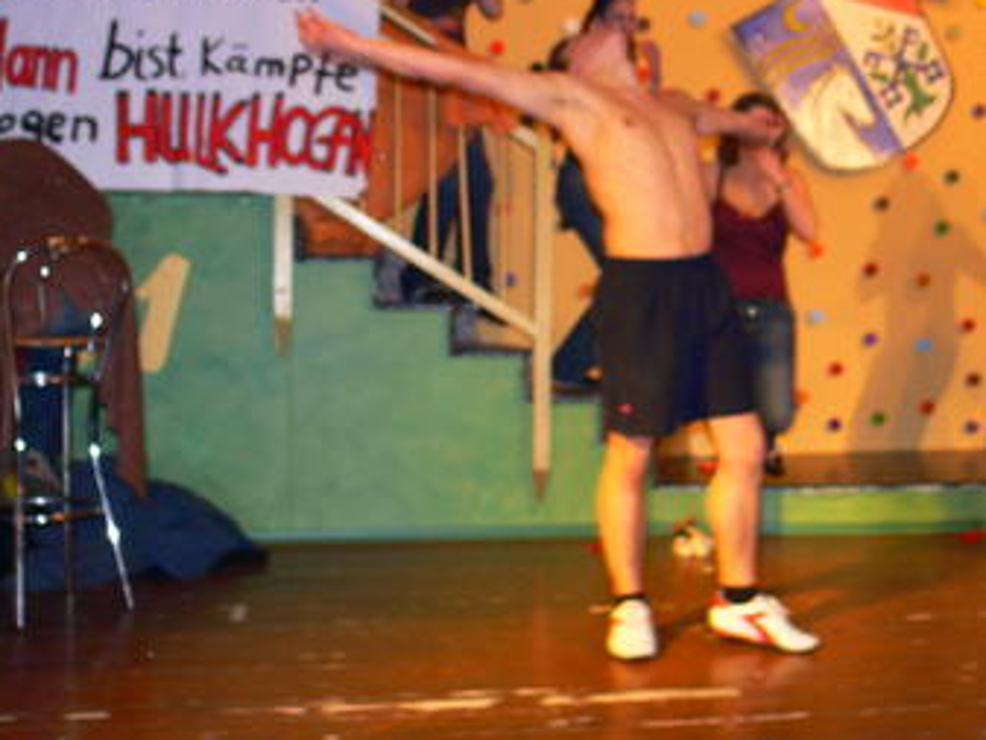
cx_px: 661
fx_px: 1396
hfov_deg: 38.4
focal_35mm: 49
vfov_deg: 29.6
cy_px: 313
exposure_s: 1/30
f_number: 2.8
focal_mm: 7.4
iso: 100
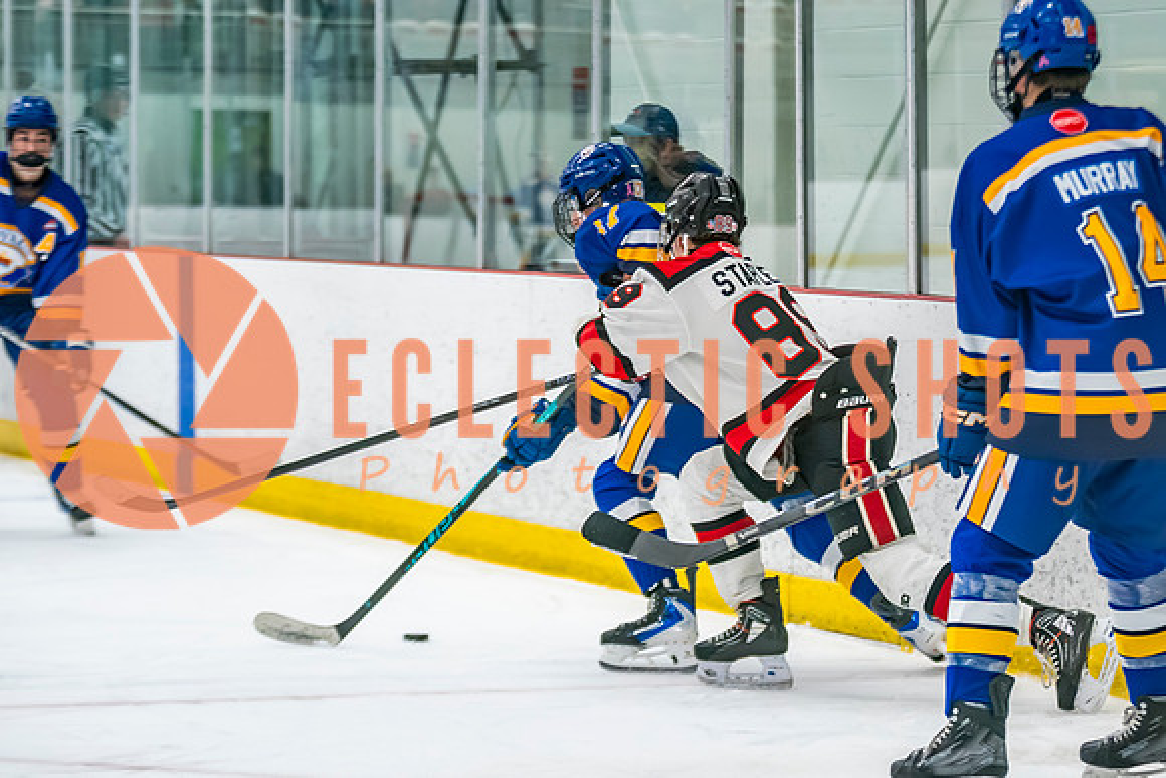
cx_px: 853
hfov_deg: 12.5
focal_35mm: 164
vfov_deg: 8.4
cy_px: 333
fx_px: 5313
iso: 2500
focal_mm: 95
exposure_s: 1/640
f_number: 2.8
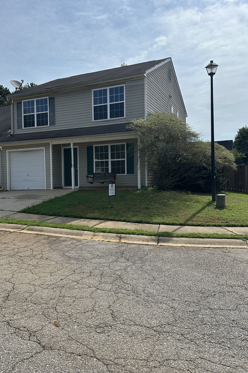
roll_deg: +0.0
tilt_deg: +2.1
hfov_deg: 44.9
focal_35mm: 29
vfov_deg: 63.7
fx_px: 300
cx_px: 117
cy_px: 190
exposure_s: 1/7576
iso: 80
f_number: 1.78
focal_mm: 6.86
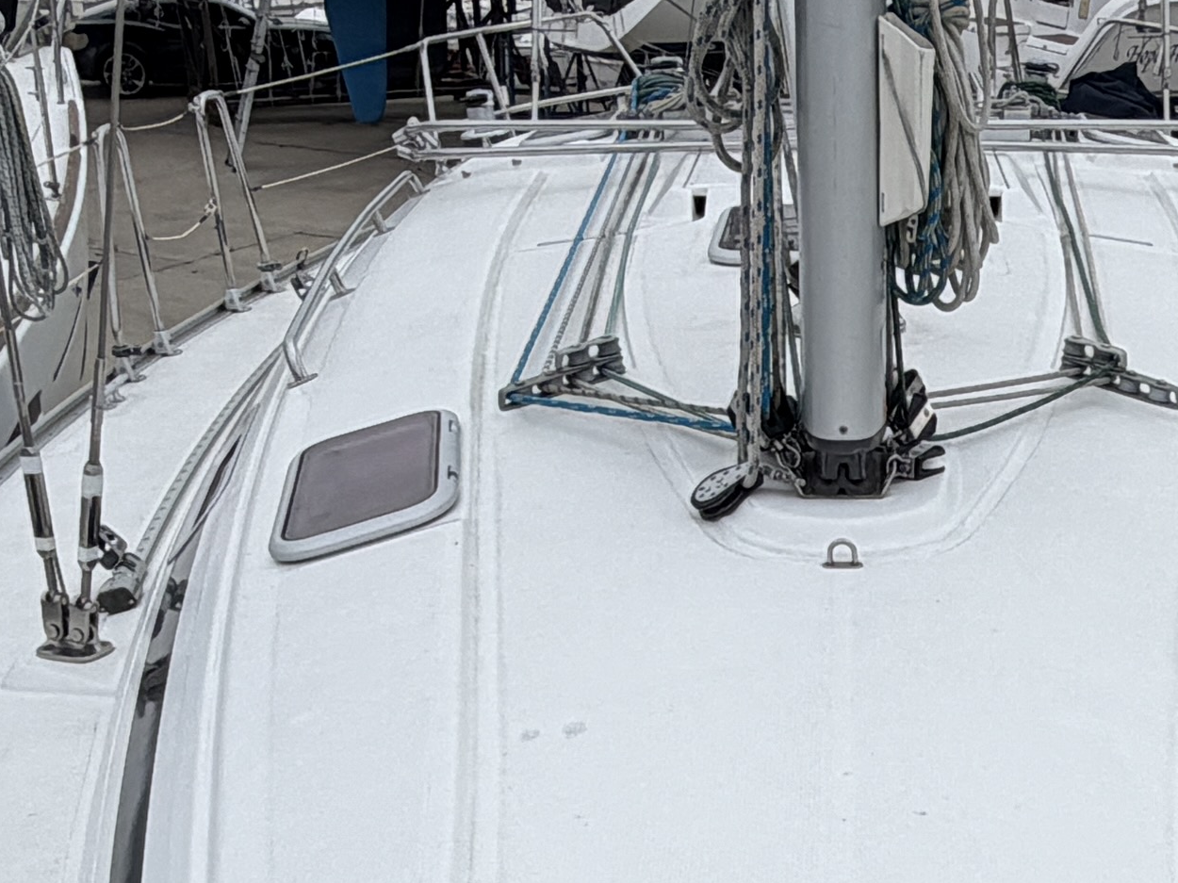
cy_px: 816
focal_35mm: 64
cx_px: 967
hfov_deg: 29.5
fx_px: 2178
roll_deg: -2.0
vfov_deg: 22.3
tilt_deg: -26.4
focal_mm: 2.22
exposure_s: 1/510
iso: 40
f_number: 2.2
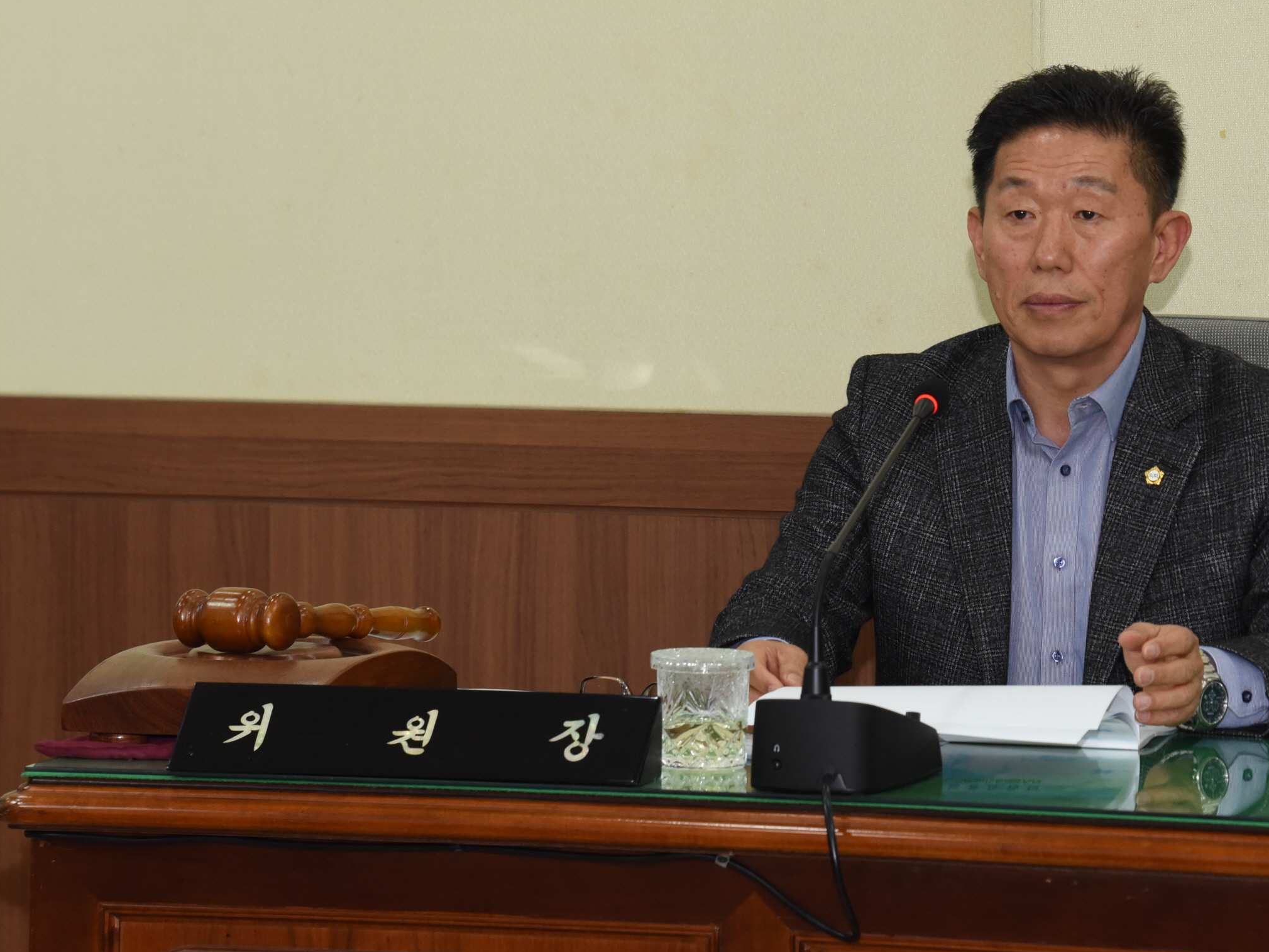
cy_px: 338
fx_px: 7881
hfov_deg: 9.2
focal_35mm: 215
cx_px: 761
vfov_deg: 6.9
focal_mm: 150
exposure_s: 1/200
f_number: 8
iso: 2200
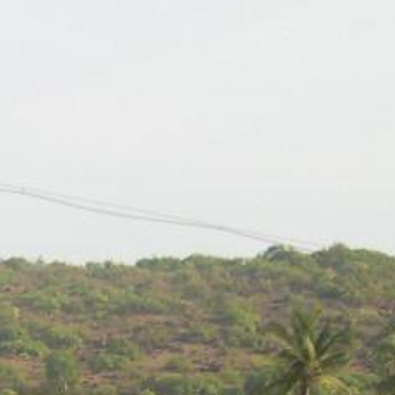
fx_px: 2466
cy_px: 799
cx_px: -564
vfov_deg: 8.6
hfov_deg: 8.4
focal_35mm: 191
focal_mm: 8
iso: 100
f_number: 2.8
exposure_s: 1/506
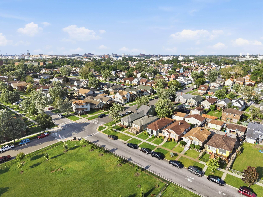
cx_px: 132
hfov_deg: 71.6
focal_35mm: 24
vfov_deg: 56.8
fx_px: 182
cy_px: 98
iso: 270
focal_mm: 8.7
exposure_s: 1/4000
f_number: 1.8
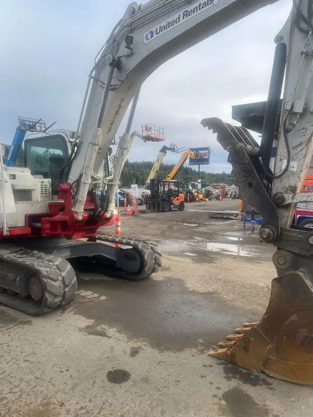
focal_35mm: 26
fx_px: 313
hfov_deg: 53.1
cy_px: 208
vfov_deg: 67.3
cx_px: 156
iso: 50
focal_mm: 5.1
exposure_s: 1/1225
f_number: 1.6
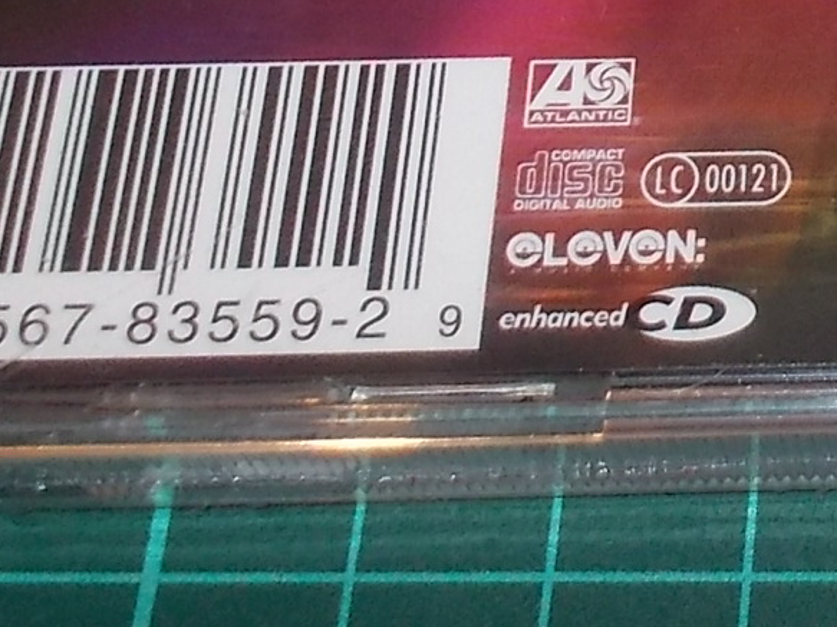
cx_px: 1138
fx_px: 2732
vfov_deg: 12.4
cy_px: -329
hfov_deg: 16.3
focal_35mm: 113
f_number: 3.3
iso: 200
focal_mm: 4.1
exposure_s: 1/30
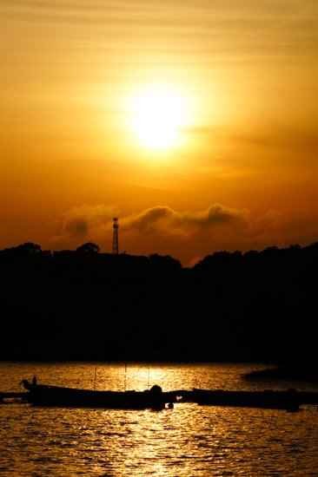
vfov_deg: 14.3
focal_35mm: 144
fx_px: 1910
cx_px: 159
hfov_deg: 9.5
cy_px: 238
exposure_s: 1/2000
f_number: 11
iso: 200
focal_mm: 96
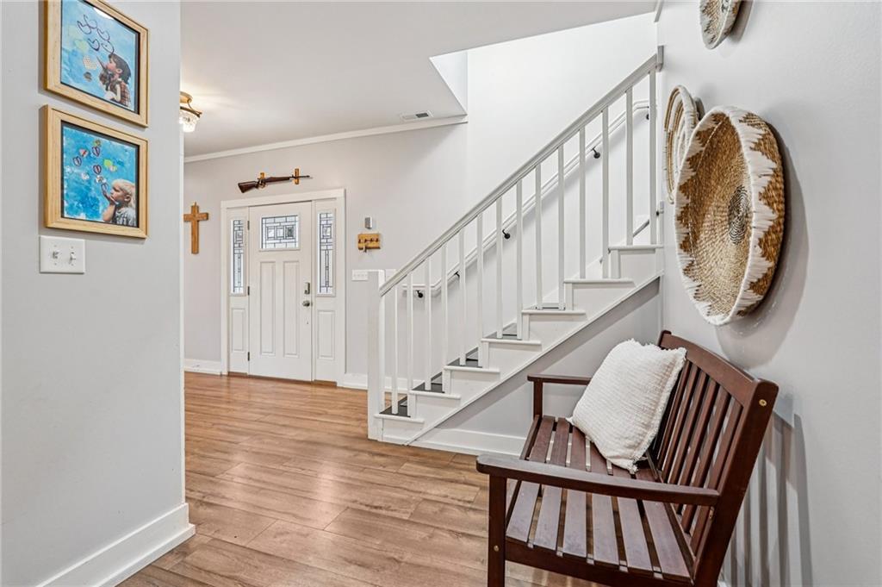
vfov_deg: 73.7
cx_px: 441
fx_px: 392
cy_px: 294
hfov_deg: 96.8
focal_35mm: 16
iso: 800
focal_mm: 16
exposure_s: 1/20
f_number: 8
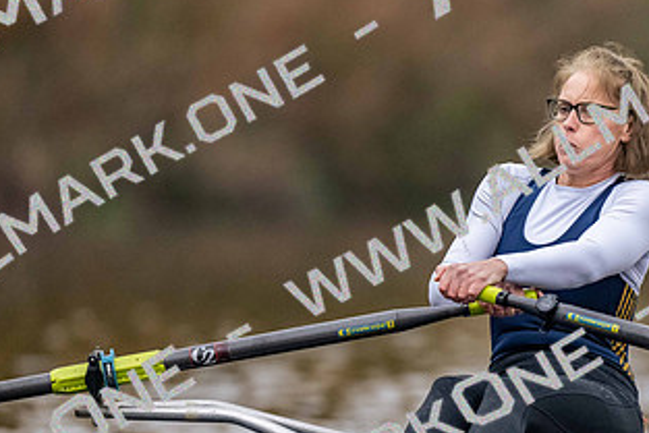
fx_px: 20055
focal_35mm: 1112
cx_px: 541
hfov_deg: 1.9
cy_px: 322
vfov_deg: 1.2
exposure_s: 1/2500
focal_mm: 600
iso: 4500
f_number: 4
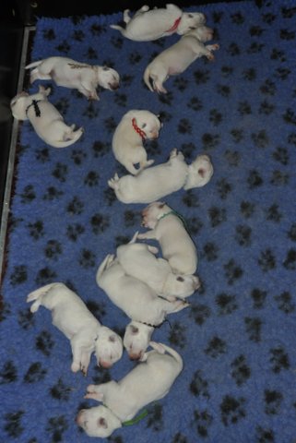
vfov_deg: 47.9
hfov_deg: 33.1
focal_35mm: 40
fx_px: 498
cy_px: 222
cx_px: 148
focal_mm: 27
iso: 800
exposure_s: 1/60
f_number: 3.8
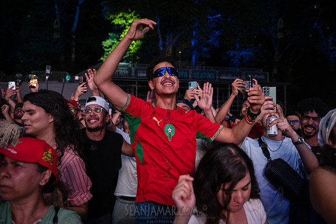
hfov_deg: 54.5
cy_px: 112
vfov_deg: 37.8
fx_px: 326
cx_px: 168
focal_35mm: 35
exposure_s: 1/250
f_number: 3.2
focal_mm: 35
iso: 8000
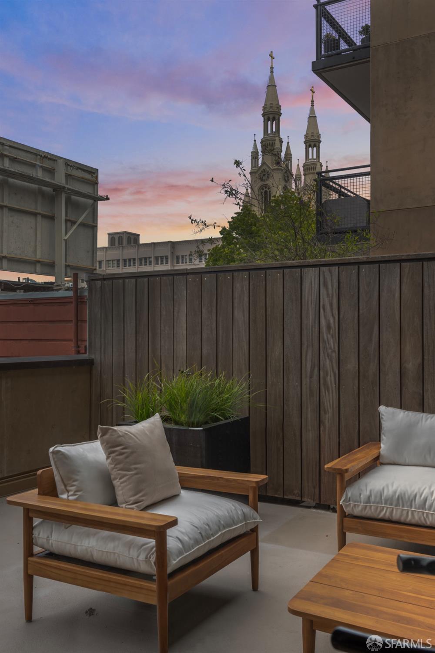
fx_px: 616
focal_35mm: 34
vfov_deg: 55.8
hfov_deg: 38.9
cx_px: 218
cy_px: 326
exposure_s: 1/15
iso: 250
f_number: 14
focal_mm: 34
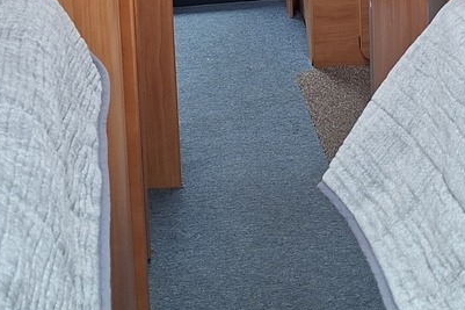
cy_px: -193
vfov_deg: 14.5
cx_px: 263
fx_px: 1110
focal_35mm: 86
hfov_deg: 23.6
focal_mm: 5.54
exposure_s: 1/120
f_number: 1.8
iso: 125
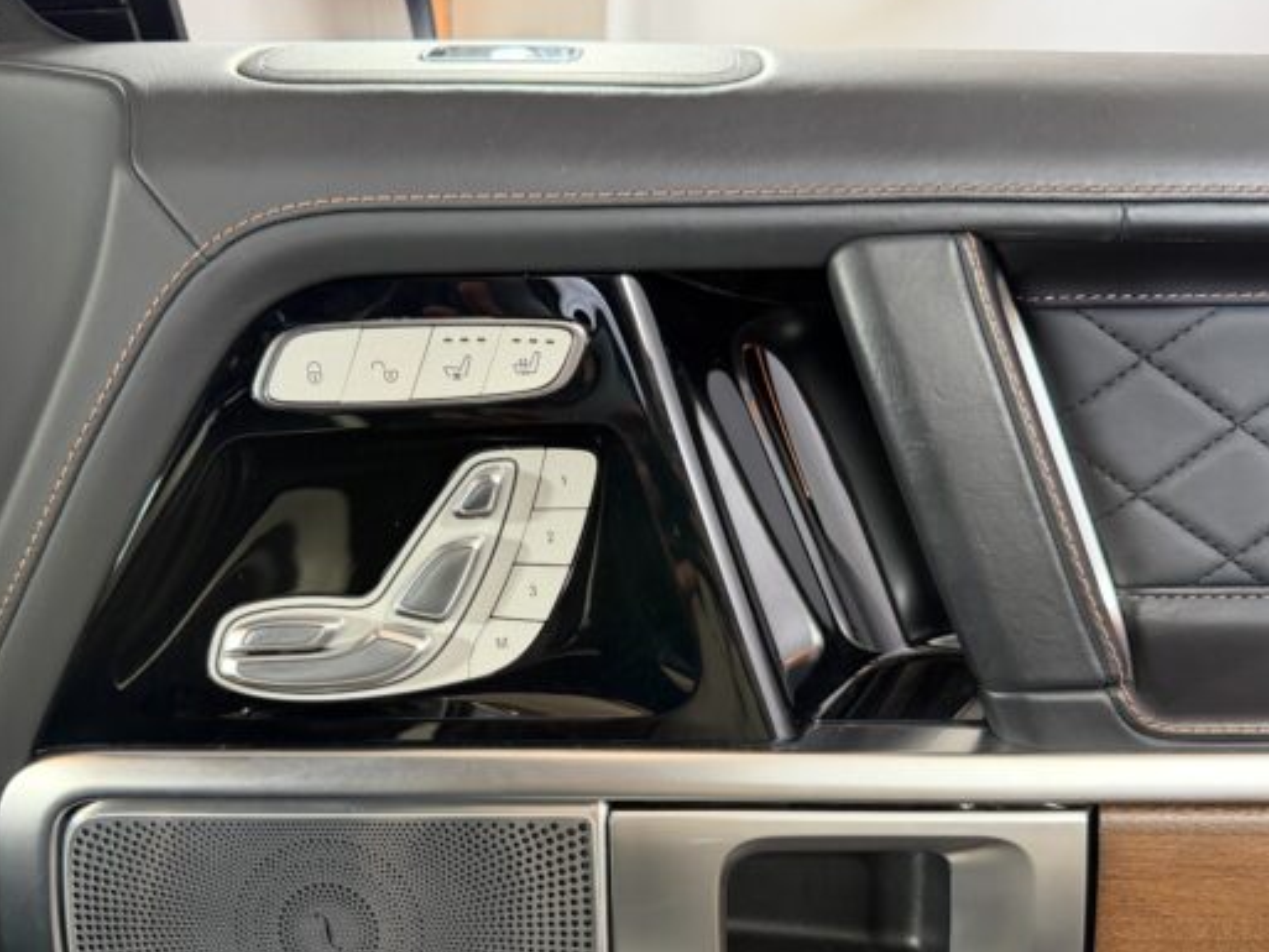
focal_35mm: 29
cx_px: 596
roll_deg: -2.0
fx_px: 1063
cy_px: 540
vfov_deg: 48.1
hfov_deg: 61.6
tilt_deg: -14.3
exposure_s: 1/50
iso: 800
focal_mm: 6.76
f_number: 1.78
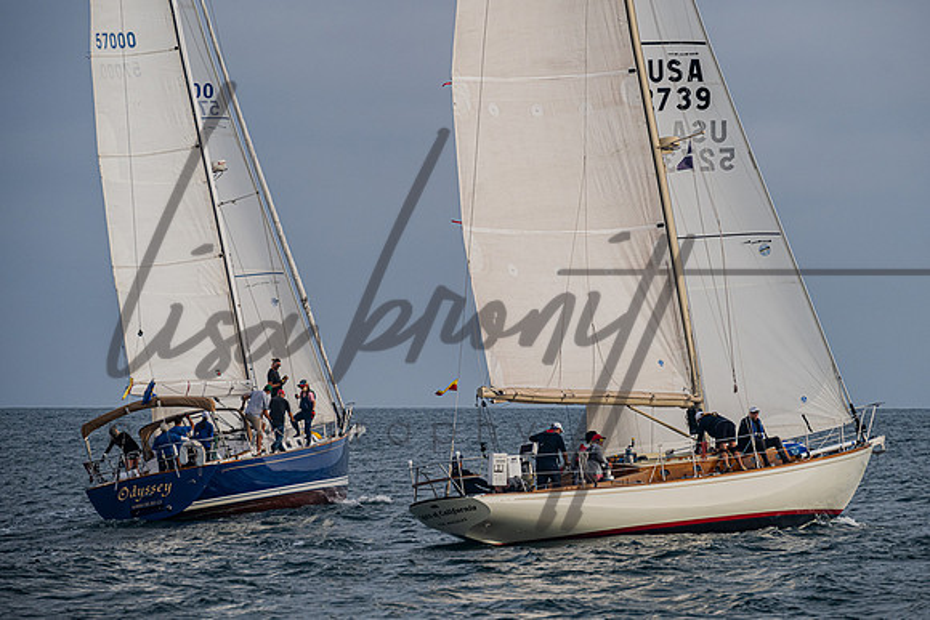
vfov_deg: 6.9
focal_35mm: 199
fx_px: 5131
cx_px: 496
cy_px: 318
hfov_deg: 10.4
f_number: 6.3
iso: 400
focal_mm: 165
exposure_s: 1/800
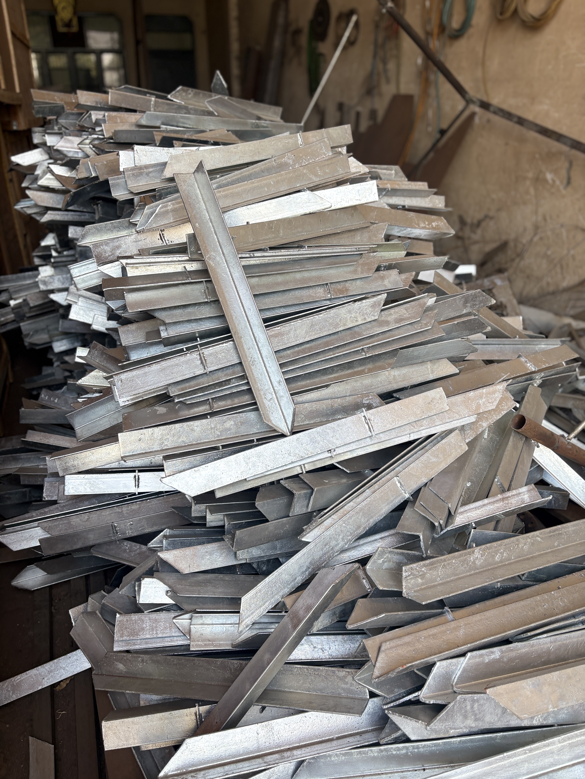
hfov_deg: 53.1
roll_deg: -0.7
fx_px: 586
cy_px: 390
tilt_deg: -25.8
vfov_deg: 67.3
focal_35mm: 26
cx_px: 292
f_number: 1.6
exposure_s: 1/235
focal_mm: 5.96
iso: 50
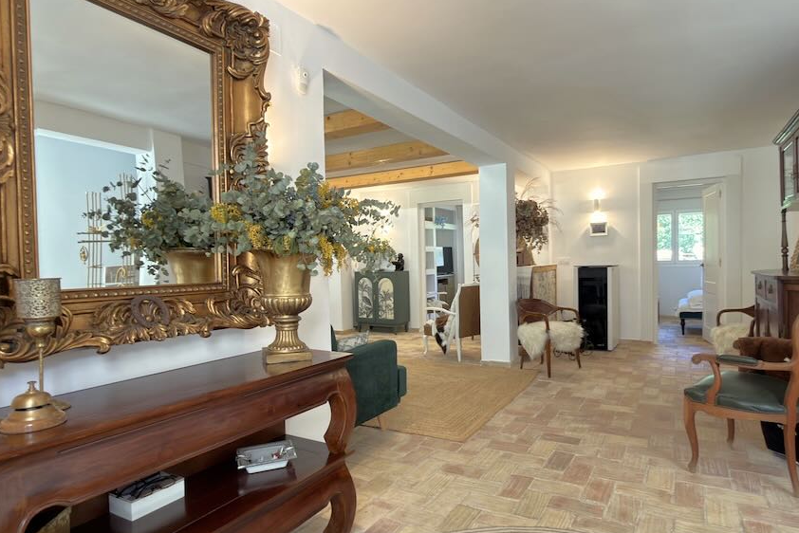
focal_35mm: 21
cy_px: 276
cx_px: 438
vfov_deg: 59.5
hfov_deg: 81.0
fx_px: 466
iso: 50
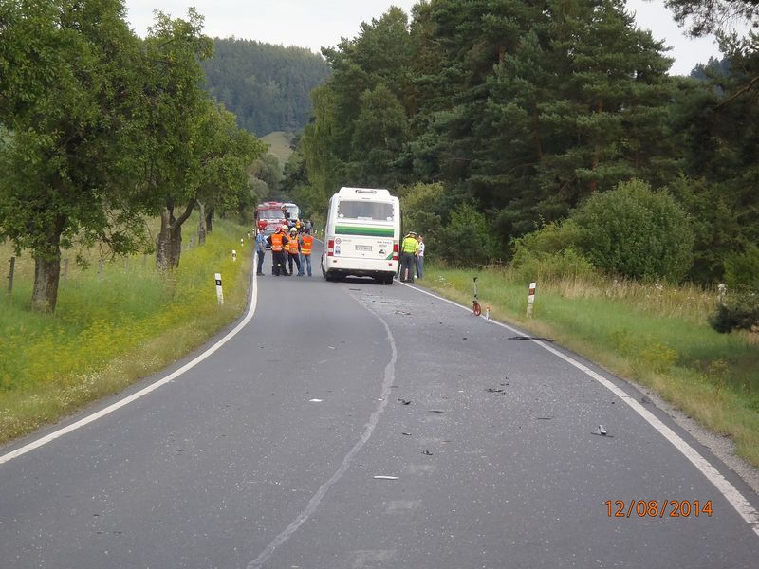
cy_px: 284
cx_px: 380
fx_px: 2587
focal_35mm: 118
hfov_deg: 16.7
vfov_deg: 12.6
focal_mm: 21.22
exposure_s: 1/125
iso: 100
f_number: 5.5
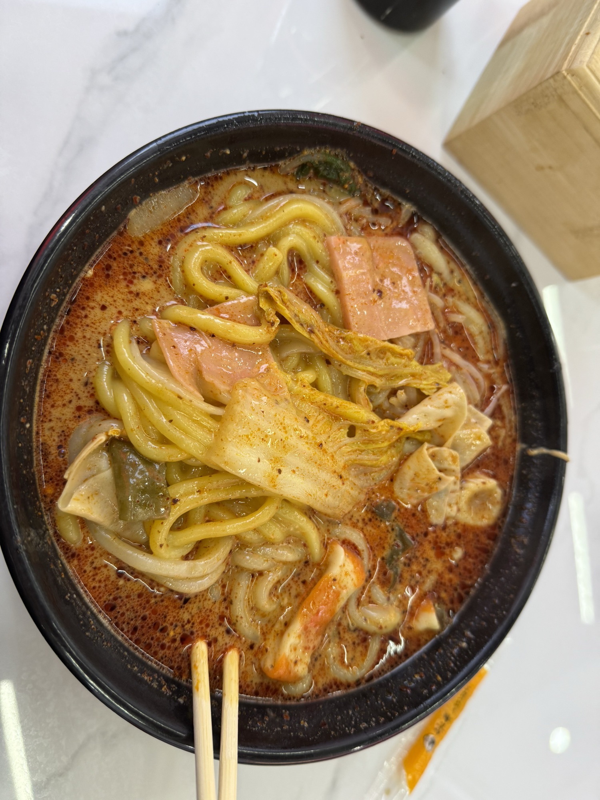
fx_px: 555
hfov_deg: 56.8
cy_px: 400
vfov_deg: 71.6
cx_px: 300
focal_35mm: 24
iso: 160
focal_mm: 6.76
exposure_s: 1/100
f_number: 1.78
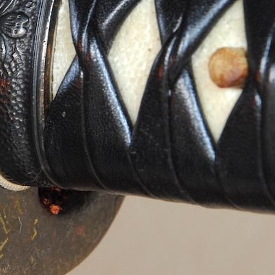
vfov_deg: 3.7
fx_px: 4224
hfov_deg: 3.7
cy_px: 35
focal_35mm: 470
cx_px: 26
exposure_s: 1/2
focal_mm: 112
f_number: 11
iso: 400
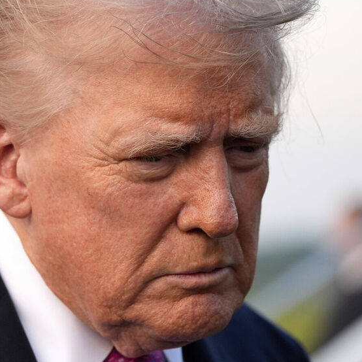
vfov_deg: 6.3
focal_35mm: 280
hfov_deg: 6.2
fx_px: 3313
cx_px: 35
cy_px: 190
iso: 1600
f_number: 5
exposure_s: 1/640
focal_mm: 152
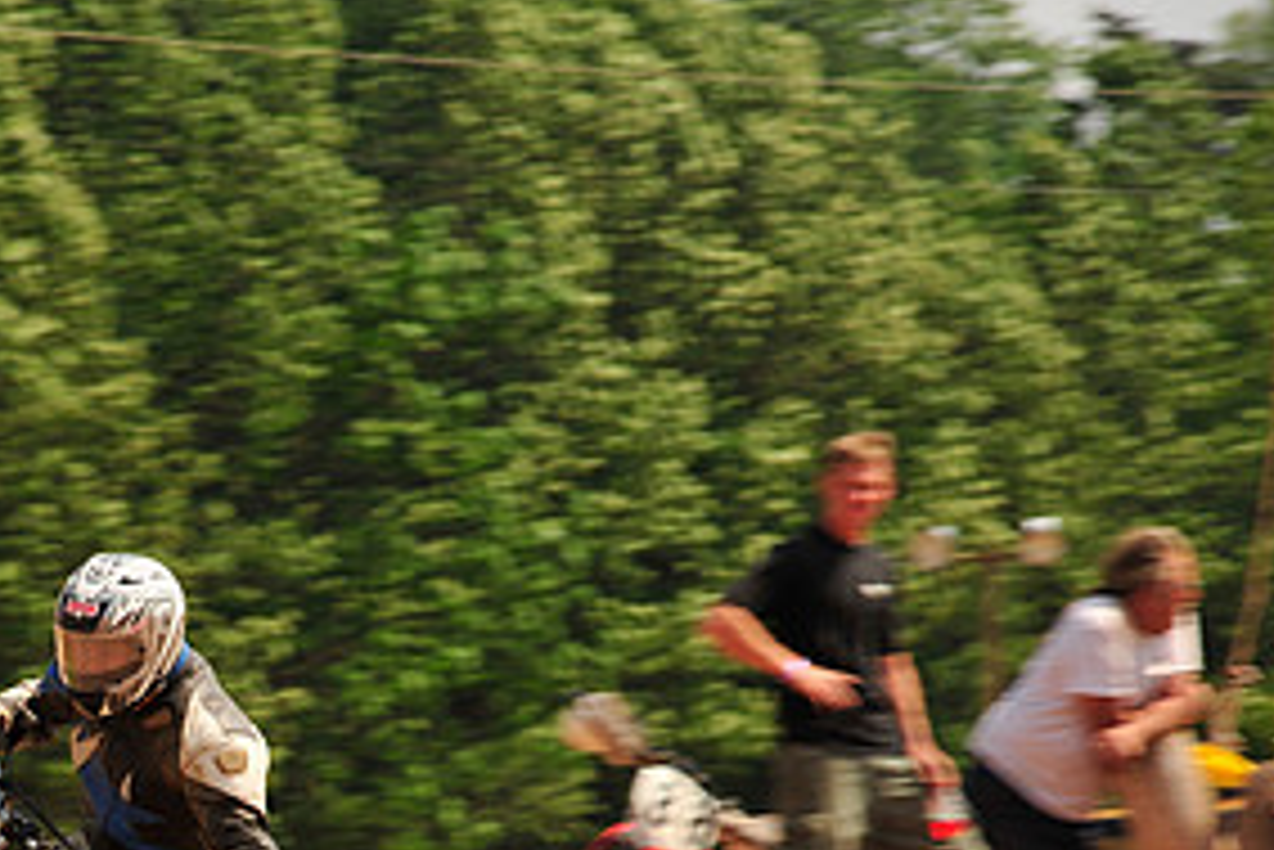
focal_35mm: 410
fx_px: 14516
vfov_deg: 3.4
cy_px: 863
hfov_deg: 5.0
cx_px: 63
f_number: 10
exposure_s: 1/400
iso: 200
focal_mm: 200
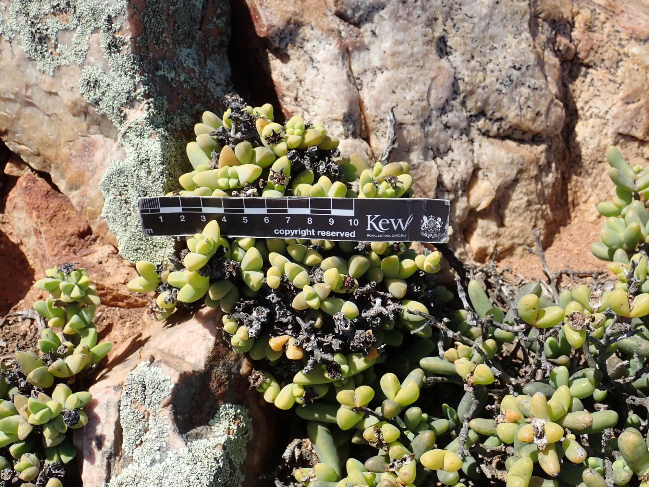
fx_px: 712
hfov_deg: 49.0
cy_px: 244
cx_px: 324
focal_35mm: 38
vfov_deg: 37.7
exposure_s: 1/640
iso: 100
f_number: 3.5
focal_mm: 6.86
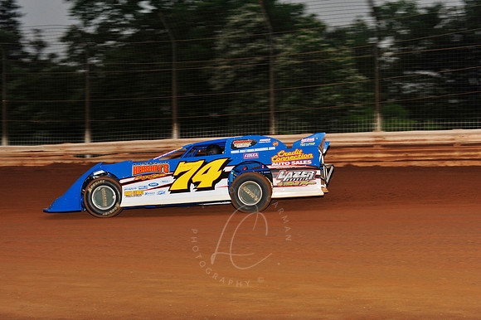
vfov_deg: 15.9
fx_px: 1148
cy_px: 160
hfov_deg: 23.7
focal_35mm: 86
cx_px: 240
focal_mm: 86
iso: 1000
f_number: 8
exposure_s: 1/320
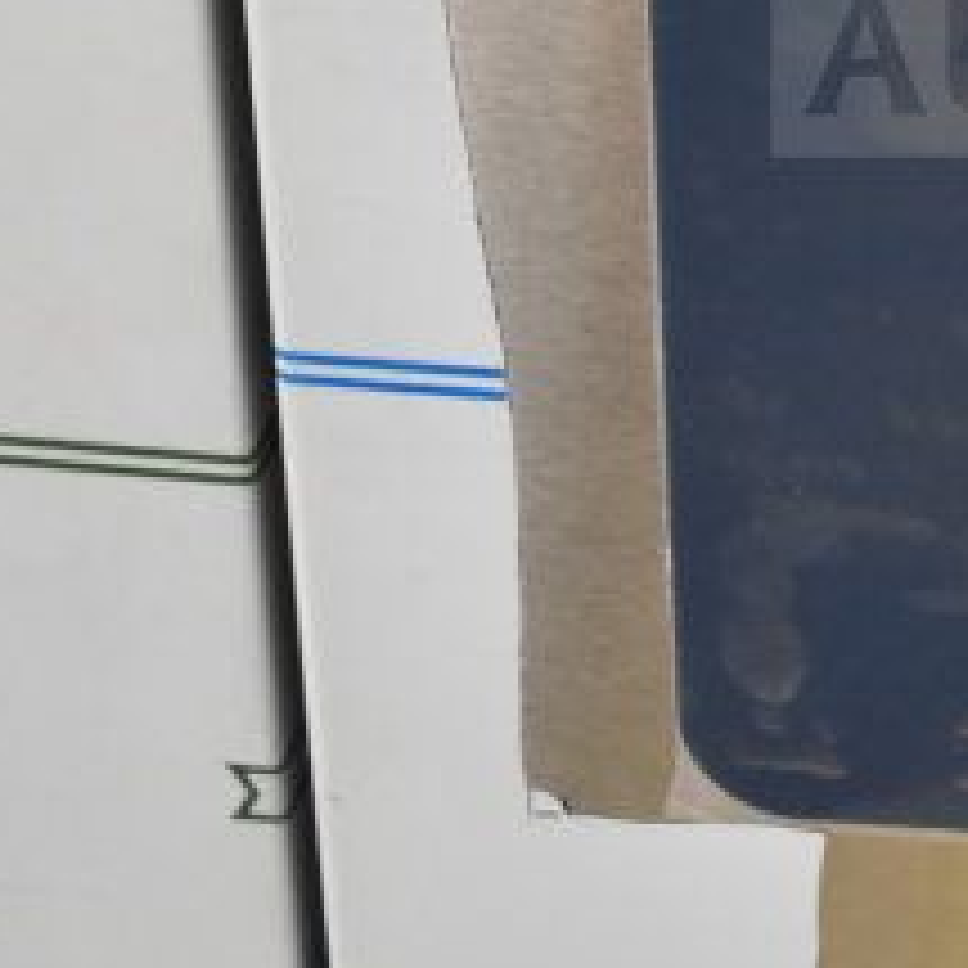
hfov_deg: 13.0
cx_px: 1274
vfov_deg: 13.1
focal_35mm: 130
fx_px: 4113
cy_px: -200
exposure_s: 1/40
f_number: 4
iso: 1800
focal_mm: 24
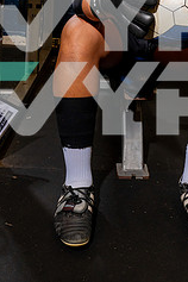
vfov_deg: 32.8
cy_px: 15
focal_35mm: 57
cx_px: 145
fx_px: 446
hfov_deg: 23.5
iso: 1250
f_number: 8
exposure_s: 1/250
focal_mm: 30
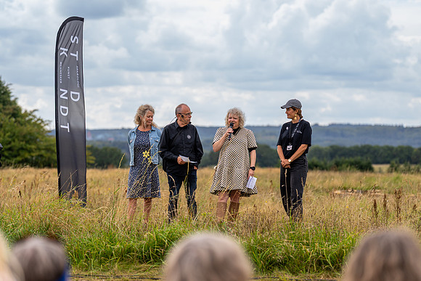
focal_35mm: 156
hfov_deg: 13.2
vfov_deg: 8.8
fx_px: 1823
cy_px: 157
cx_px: 230
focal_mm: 112
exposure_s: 1/640
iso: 80
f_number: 2.8
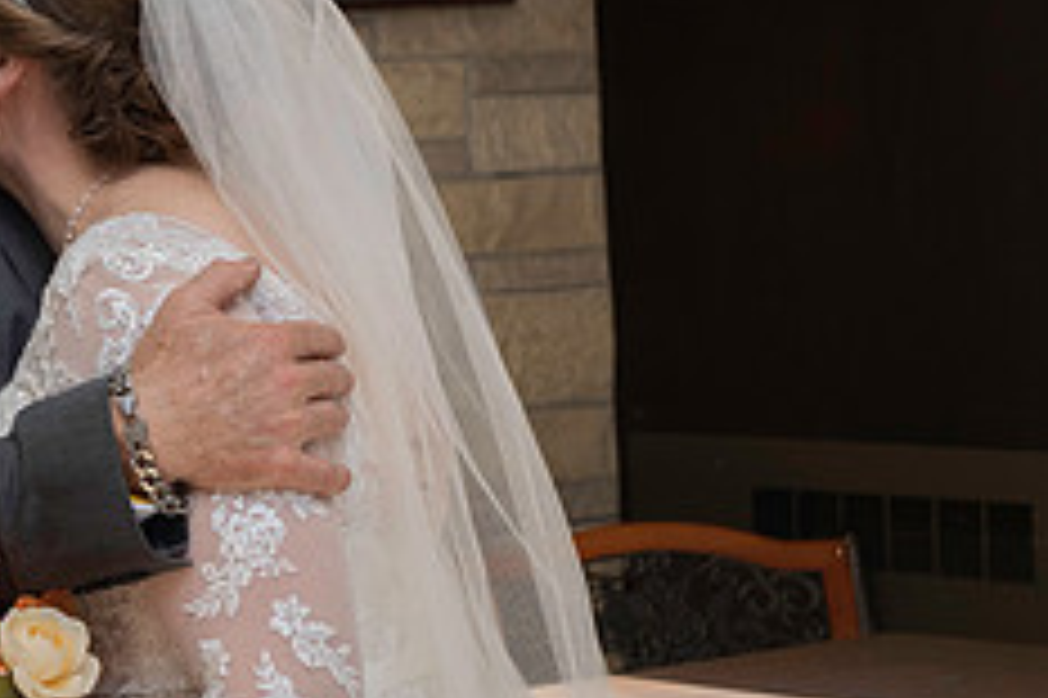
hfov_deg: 15.3
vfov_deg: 10.4
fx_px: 3840
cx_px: 40
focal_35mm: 132
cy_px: 240
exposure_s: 1/200
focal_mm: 45
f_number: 4.5
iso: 640
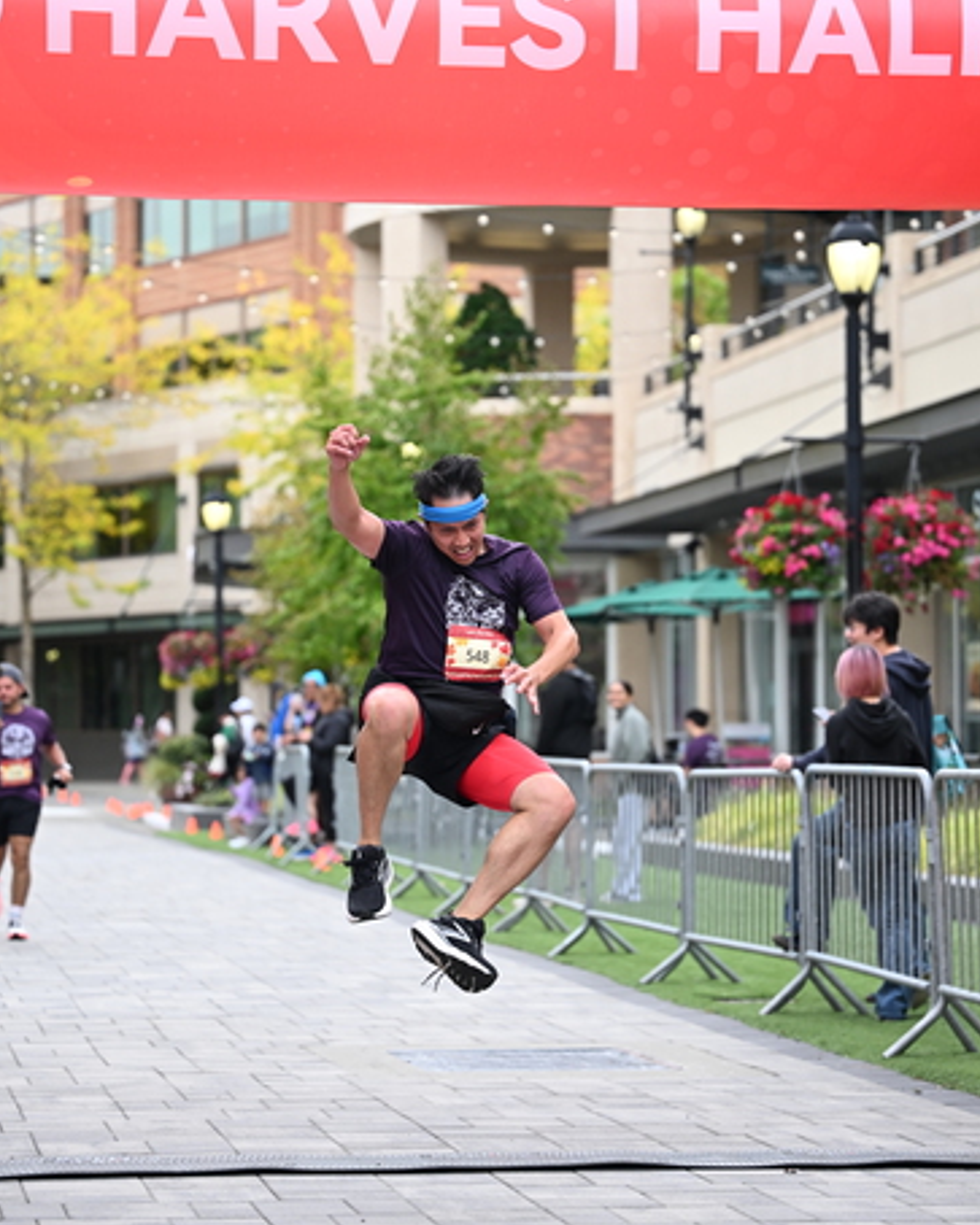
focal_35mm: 100
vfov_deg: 19.2
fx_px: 3627
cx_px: 493
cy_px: 588
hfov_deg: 15.4
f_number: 2.8
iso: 640
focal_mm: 88
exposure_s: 1/2000
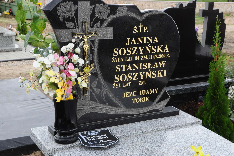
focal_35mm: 59
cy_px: 77
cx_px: 126
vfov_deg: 23.1
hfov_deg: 34.2
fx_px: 380
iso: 800
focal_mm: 35
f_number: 7.1
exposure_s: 1/160
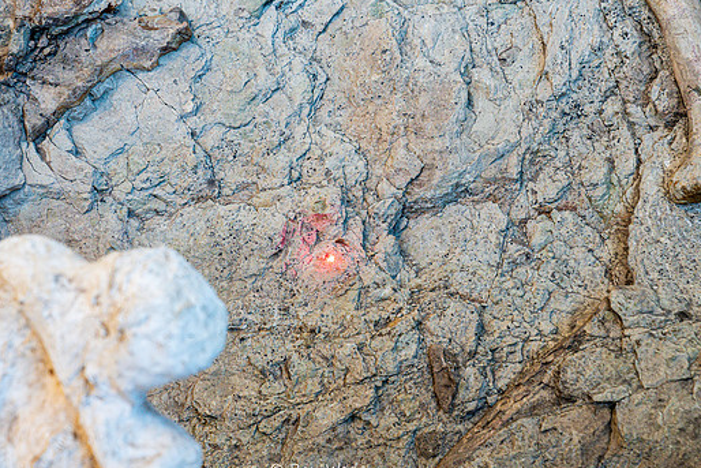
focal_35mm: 79
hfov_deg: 25.7
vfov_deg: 17.3
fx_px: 1539
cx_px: 318
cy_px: 245
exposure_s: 1/160
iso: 1600
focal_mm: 70
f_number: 4
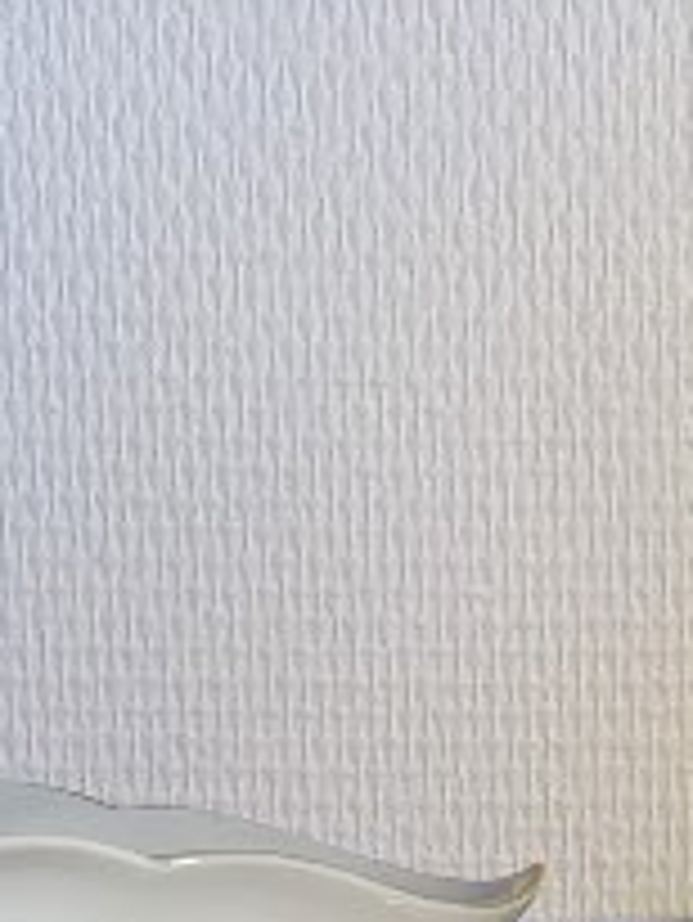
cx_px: 612
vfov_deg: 12.8
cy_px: 918
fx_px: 4053
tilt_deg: -9.4
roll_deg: +0.8
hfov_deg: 9.7
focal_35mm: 152
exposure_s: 1/100
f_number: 1.8
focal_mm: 4.25
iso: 32
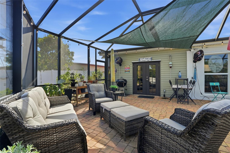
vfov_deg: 73.7
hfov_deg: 96.7
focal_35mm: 16
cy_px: 76
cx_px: 115
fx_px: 102
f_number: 9
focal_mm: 16
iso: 400
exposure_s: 1/1250
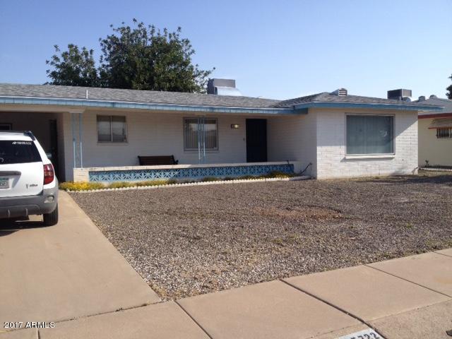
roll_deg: +0.5
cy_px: 170
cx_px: 226
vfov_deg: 40.7
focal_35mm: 35
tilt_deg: -1.7
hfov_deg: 52.6
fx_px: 457
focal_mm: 4.28
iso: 50
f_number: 2.4
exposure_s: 1/1534
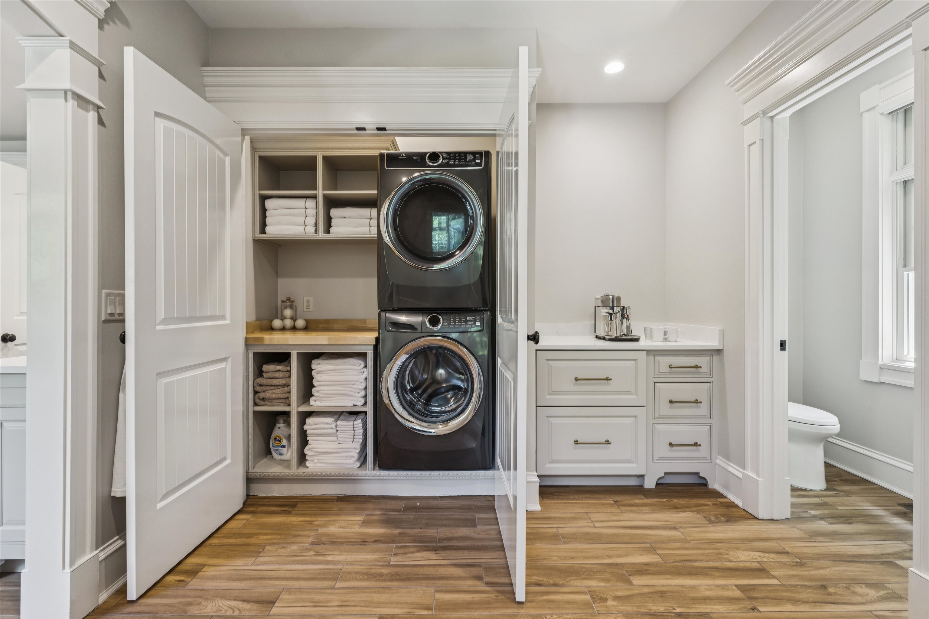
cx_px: 464
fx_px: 439
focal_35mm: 17
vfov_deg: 70.4
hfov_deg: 93.3
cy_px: 310
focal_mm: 17
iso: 400
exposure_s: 1/5
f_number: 8
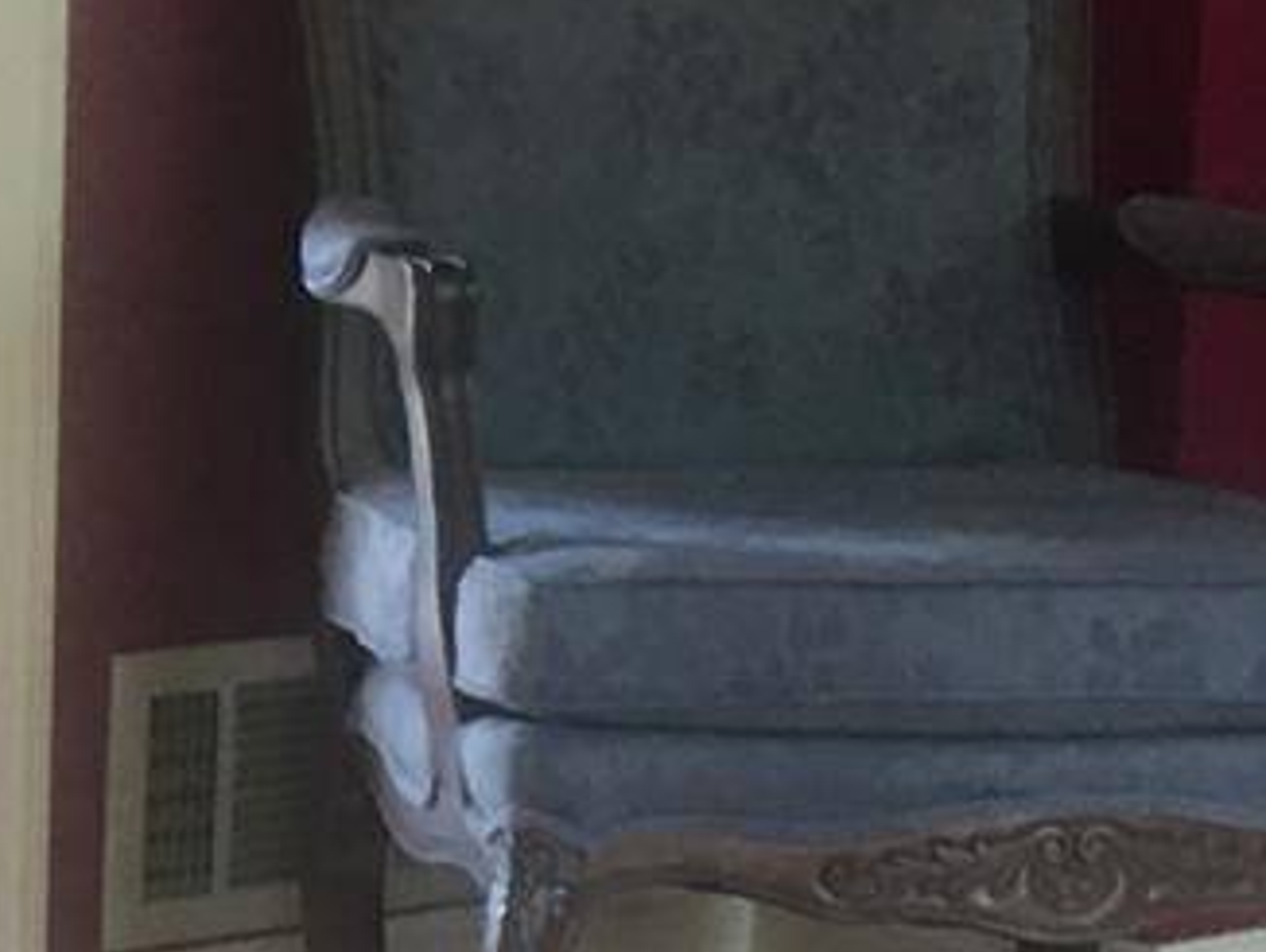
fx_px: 6661
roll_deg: -1.1
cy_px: 832
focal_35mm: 182
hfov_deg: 10.5
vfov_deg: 8.1
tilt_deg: -8.3
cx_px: -621
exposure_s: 1/15
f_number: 2.2
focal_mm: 4.15
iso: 32
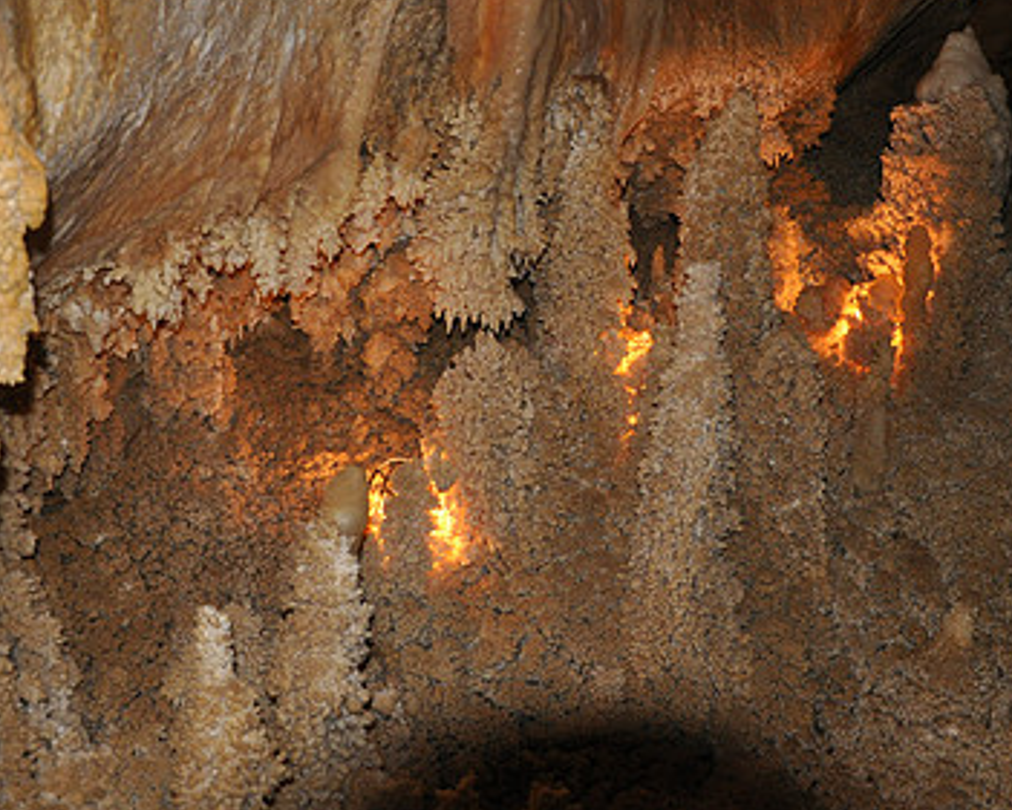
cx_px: 600
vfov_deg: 30.7
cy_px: 261
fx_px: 1461
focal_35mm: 49
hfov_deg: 38.1
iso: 800
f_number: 3.8
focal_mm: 21
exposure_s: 1/60
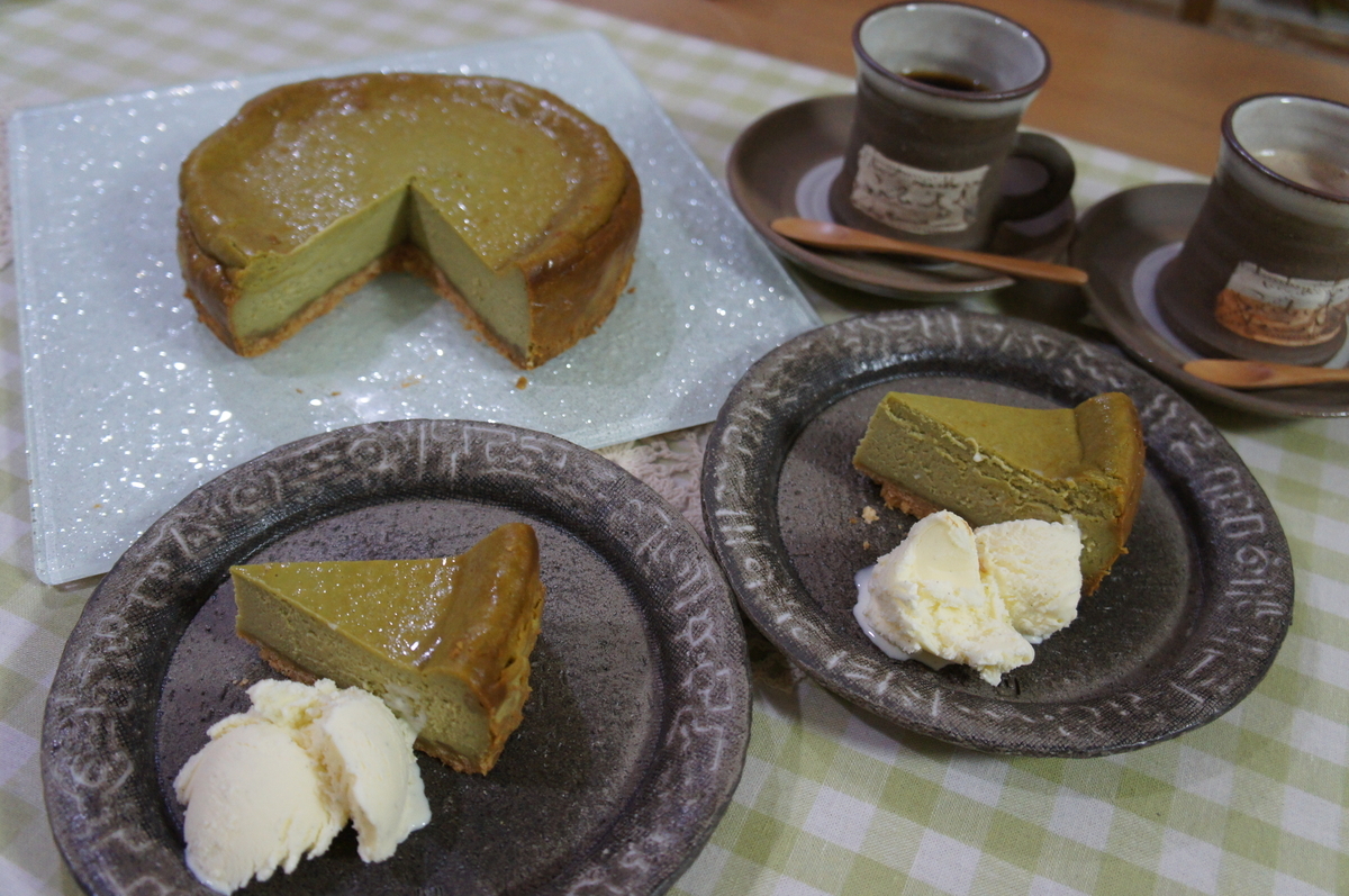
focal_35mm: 32
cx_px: 674
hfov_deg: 59.6
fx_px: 1179
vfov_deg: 41.6
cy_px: 448
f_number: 4
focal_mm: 21
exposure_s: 1/60
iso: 1600
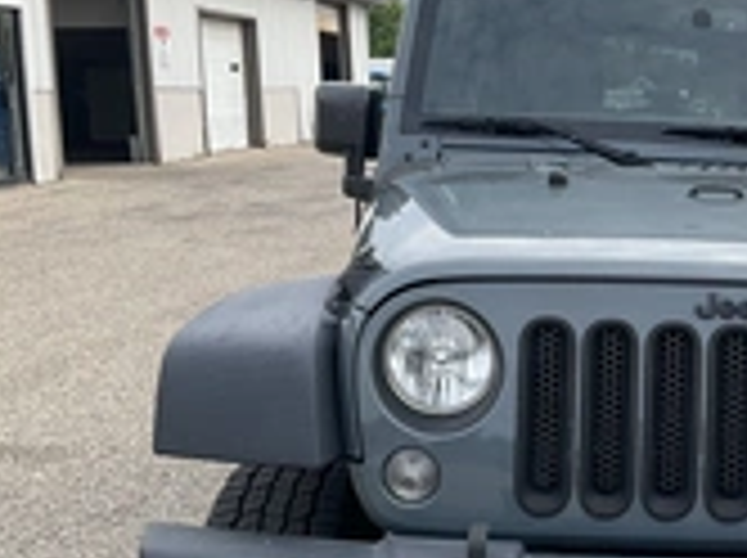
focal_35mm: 70
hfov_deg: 26.5
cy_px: 374
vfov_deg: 20.9
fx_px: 1508
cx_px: 729
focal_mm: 3
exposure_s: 1/804
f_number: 1.8
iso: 25
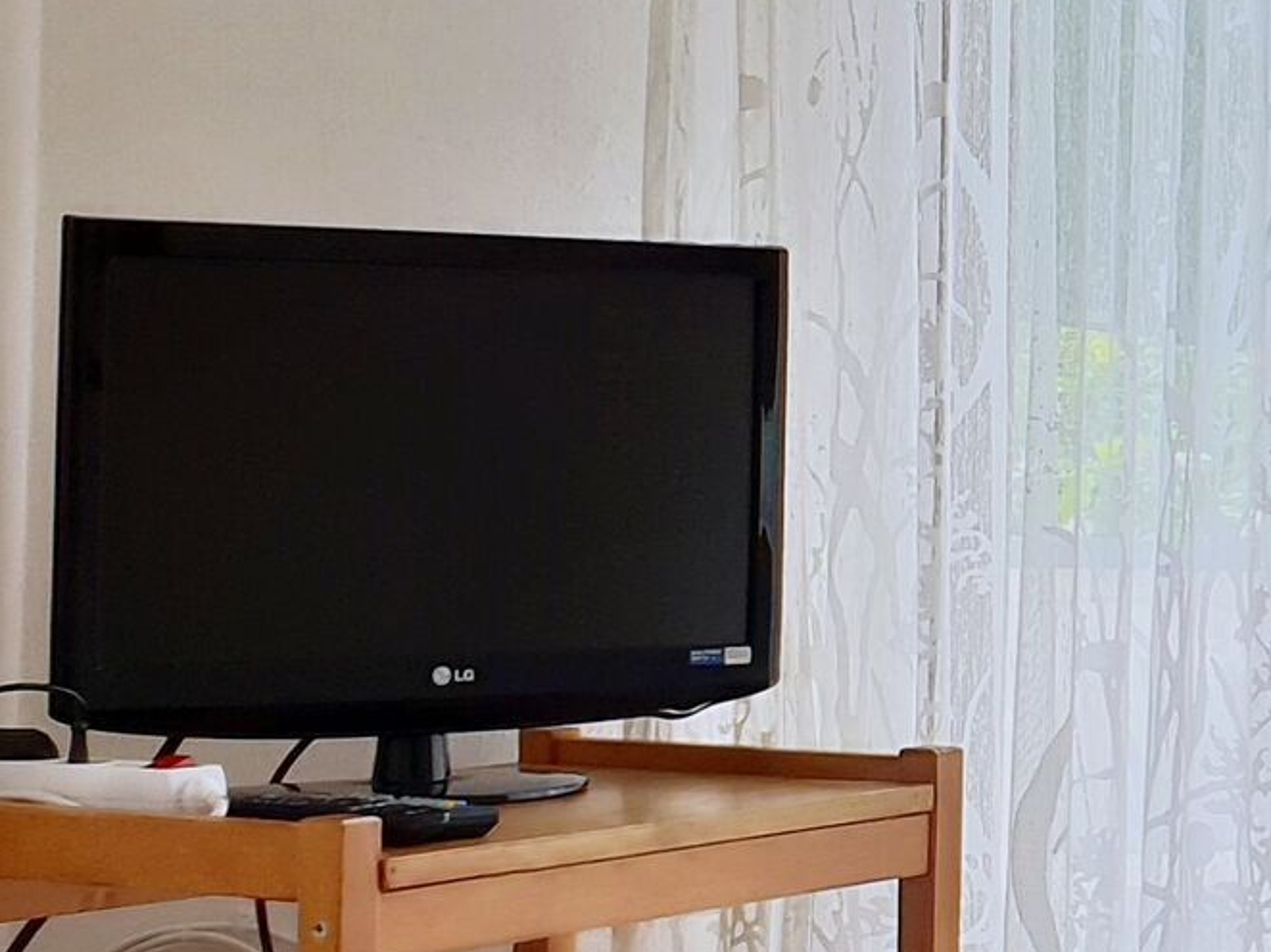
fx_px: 4037
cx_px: 2241
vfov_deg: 13.4
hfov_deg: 15.5
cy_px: 305
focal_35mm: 110
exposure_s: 1/212
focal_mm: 4.3
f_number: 2.4
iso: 50
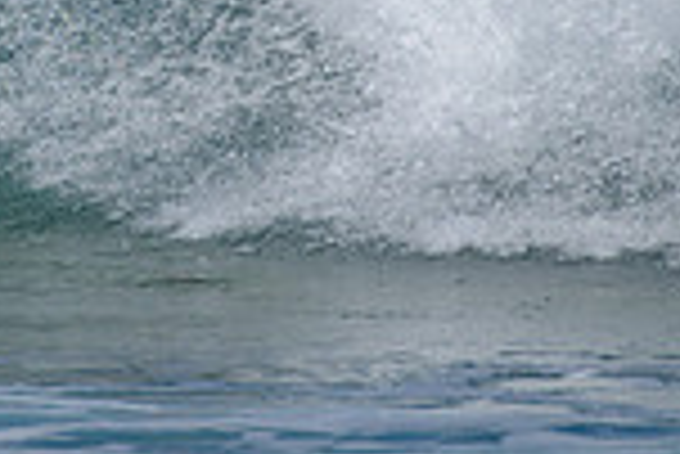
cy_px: -236
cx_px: -90
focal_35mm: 1917
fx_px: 36244
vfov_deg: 0.7
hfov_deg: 1.1
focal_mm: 500
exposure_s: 1/2000
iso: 125
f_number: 5.6
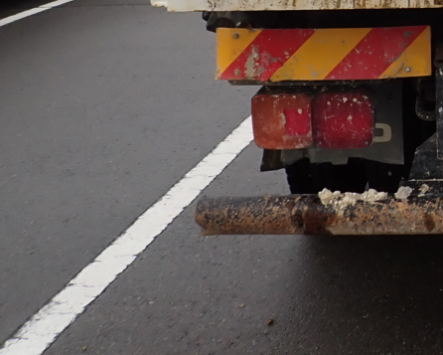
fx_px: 918
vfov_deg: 20.4
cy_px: -77
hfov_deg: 23.2
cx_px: 616
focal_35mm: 70
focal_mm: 4.5
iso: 100
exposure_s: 1/100
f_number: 2.8
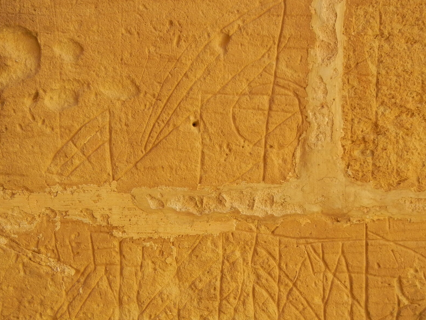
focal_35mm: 49
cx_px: 228
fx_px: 603
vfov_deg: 29.3
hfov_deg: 38.9
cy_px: 236
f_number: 3.5
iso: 160
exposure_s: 1/241
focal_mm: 5.4
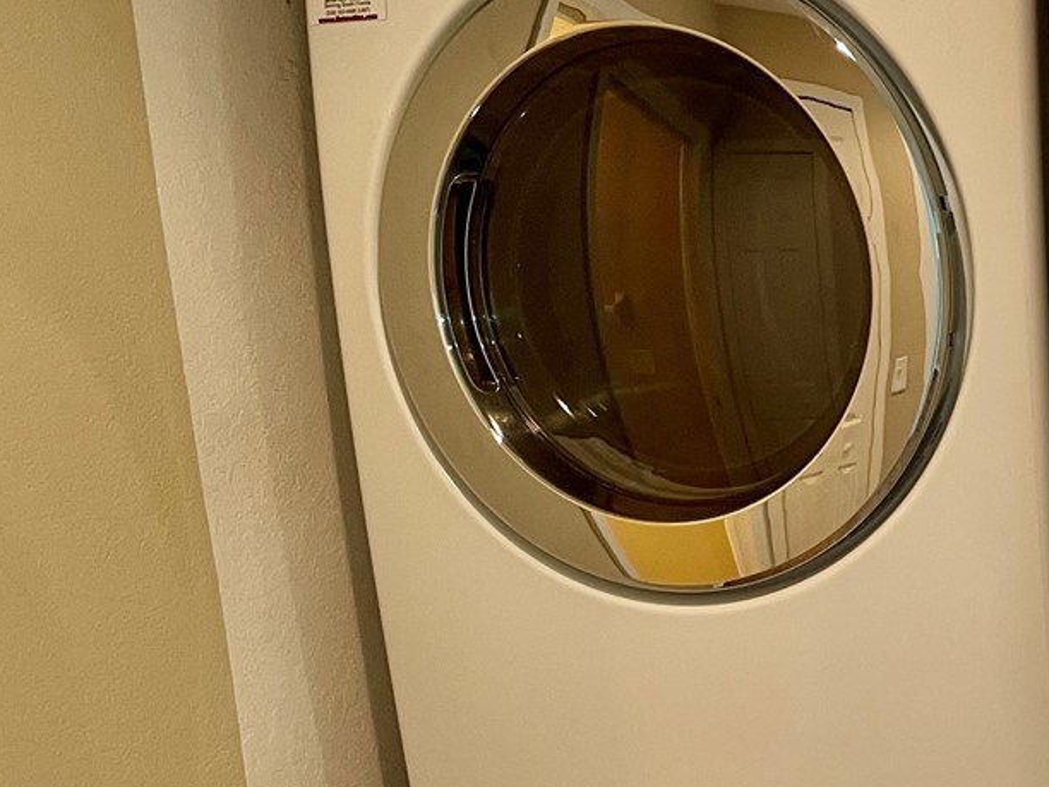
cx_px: 1160
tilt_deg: -11.8
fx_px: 2061
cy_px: 713
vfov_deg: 21.1
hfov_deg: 26.3
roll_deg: +2.1
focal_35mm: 68
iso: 100
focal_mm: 4.2
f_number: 1.6
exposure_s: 1/60
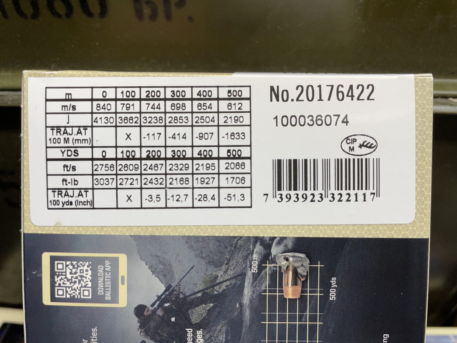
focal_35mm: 26
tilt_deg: -39.5
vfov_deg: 53.1
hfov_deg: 67.3
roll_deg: -0.2
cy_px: 172
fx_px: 343
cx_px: 228
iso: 64
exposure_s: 1/120
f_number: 1.6
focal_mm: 4.2
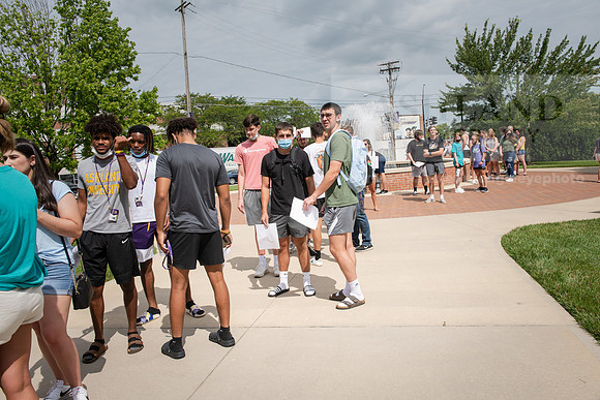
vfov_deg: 45.0
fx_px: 483
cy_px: 200
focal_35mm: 29
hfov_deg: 63.6
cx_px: 300
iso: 100
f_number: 7.1
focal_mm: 29
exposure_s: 1/400
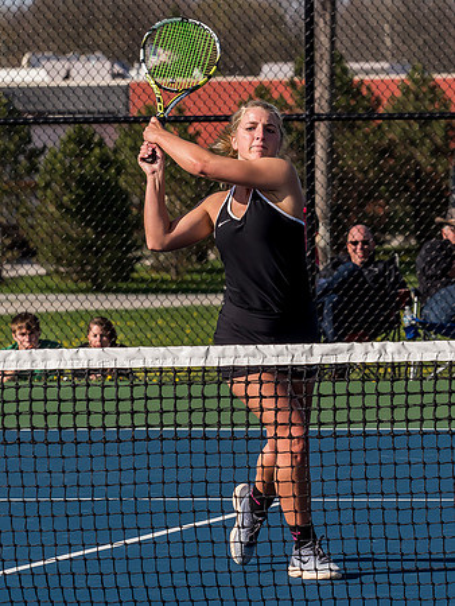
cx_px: 319
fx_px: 6377
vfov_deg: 5.4
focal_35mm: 364
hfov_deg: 4.1
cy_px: 226
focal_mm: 106
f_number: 5
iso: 500
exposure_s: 1/1600
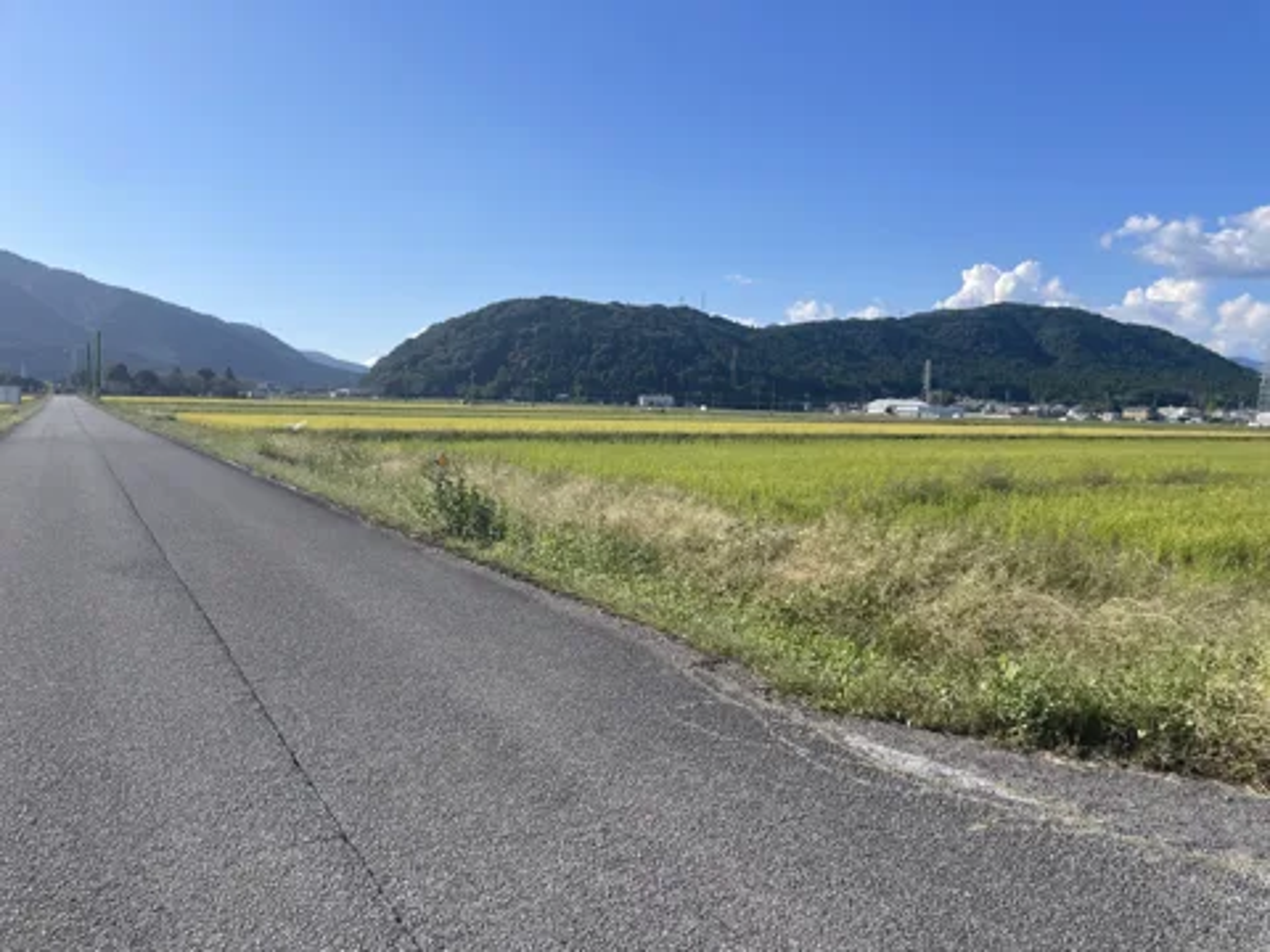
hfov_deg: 67.3
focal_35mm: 26
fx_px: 954
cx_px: 635
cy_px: 476
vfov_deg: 53.1
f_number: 1.6
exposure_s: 1/3300
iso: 32
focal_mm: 4.2
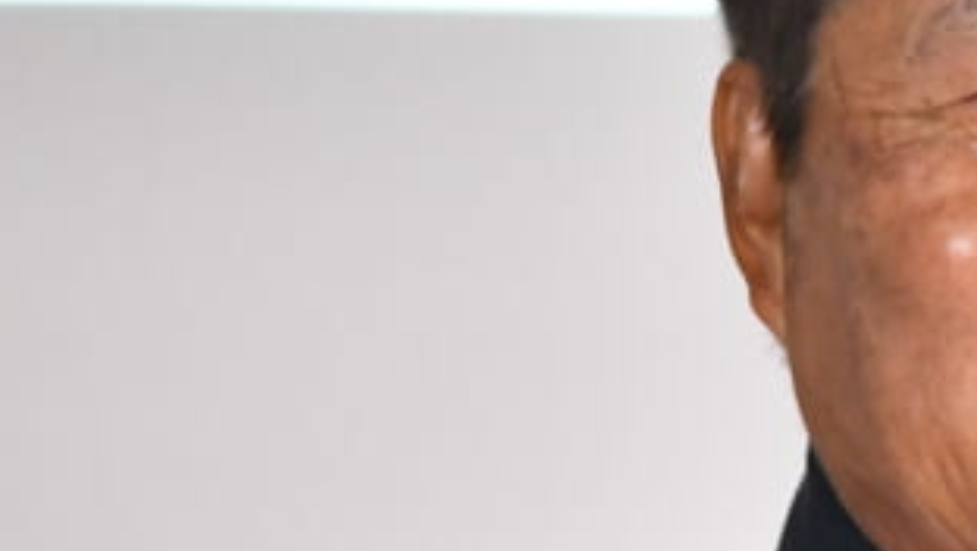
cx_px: 1372
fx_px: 33390
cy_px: 515
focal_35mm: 1288
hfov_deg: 1.7
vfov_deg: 0.9
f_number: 5
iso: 3200
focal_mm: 200
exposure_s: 1/80
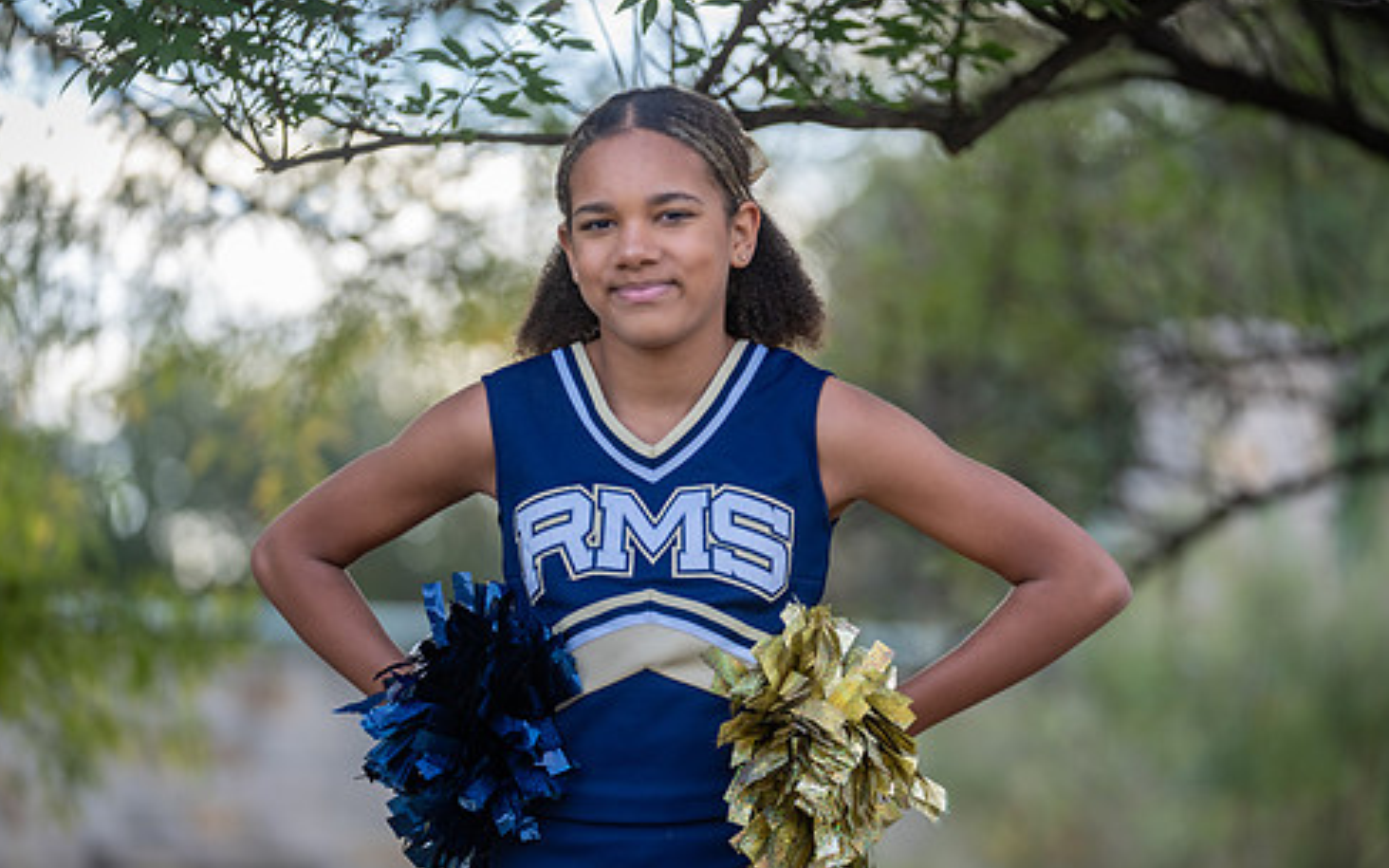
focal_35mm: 172
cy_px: 485
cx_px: 646
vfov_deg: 7.6
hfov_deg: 12.2
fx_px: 6511
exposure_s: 1/320
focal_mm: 142
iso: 160
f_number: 2.8
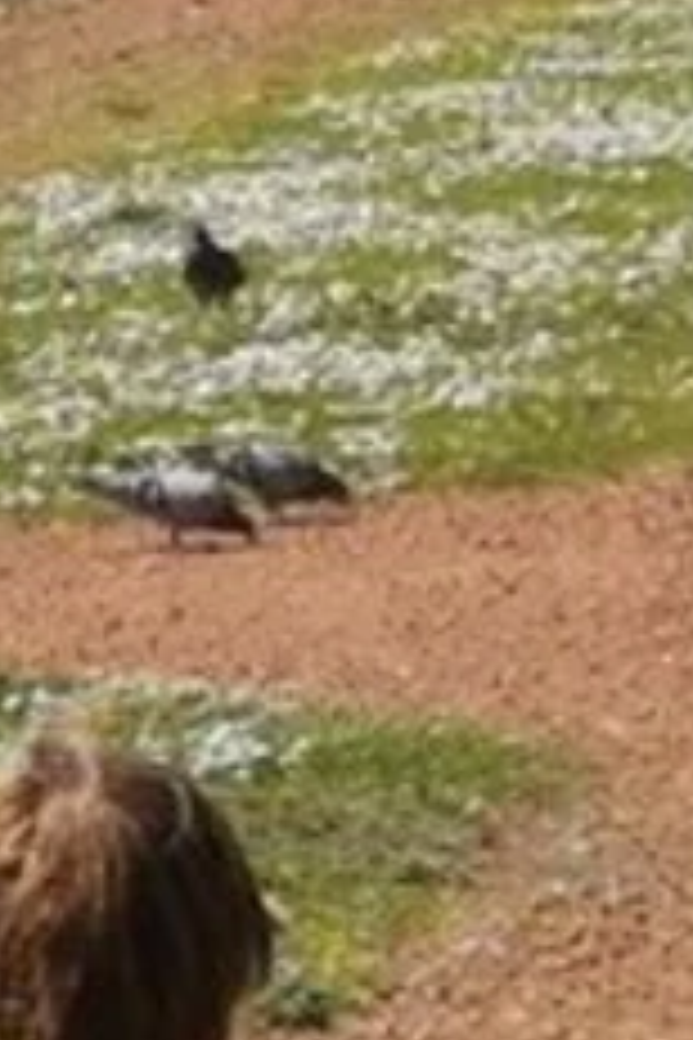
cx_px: 1076
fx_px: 15158
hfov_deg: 2.6
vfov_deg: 3.9
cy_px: -149
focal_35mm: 525
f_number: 2.4
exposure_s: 1/1473
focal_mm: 7.48
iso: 50
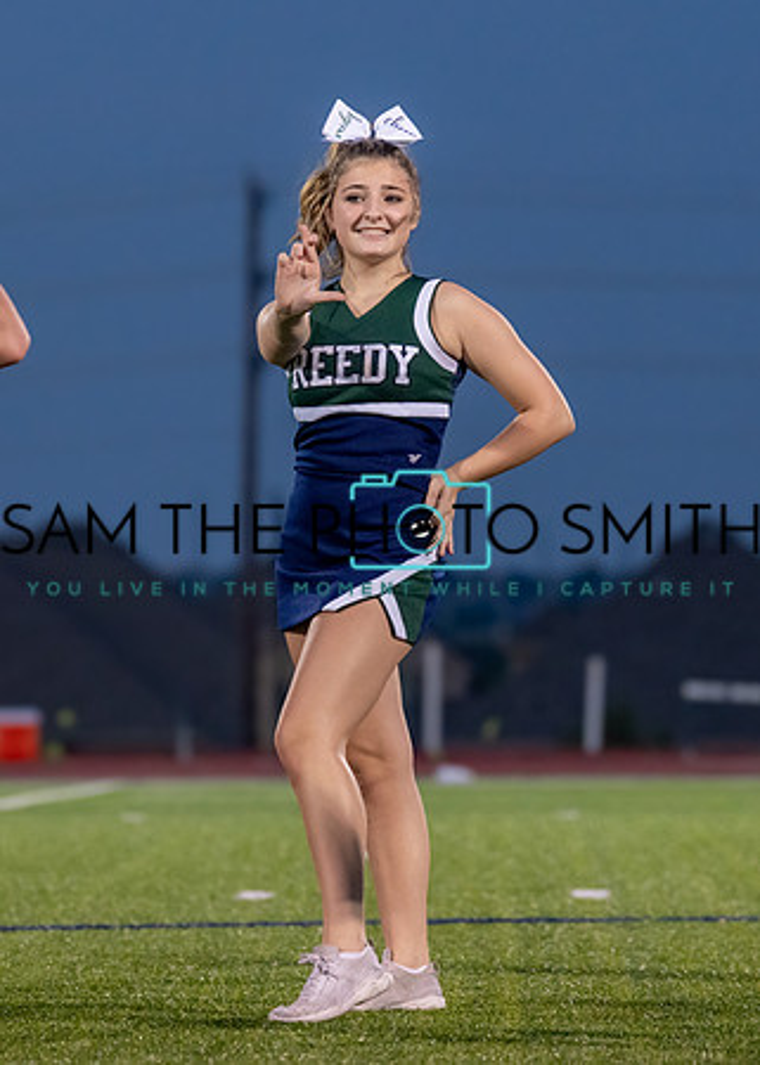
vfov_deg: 7.3
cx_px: 188
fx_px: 8340
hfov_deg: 5.2
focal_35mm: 276
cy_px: 498
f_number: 2.8
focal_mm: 127
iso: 1250
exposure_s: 1/1000
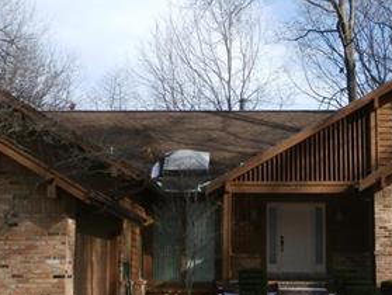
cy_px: 145
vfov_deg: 20.8
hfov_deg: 27.3
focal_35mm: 71
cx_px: 171
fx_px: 805
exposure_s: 1/800
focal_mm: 5.46
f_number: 3.3
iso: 100
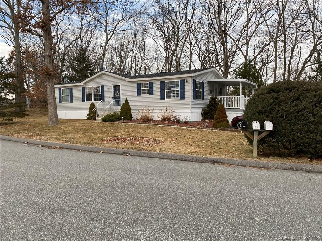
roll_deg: +0.6
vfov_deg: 53.1
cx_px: 161
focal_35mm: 26
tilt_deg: -3.2
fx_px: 242
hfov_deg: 67.3
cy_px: 120
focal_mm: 4.25
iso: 32
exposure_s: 1/446
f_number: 1.8
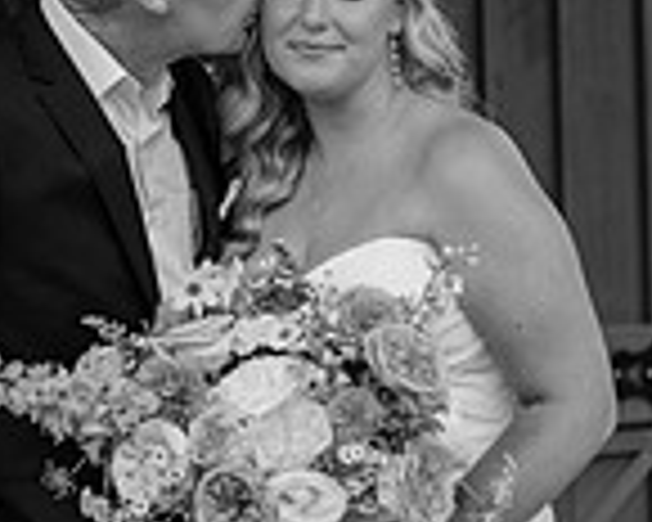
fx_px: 4207
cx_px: 175
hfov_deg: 8.9
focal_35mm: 218
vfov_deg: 7.1
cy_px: 302
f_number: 1.8
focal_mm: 50
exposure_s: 1/4000
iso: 1000
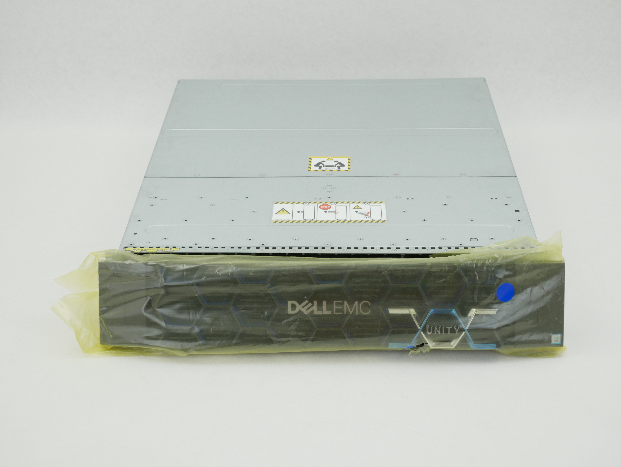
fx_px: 1077
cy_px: 234
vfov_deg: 24.4
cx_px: 310
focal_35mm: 60
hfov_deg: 32.2
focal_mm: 30
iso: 800
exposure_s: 1/160
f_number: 6.3
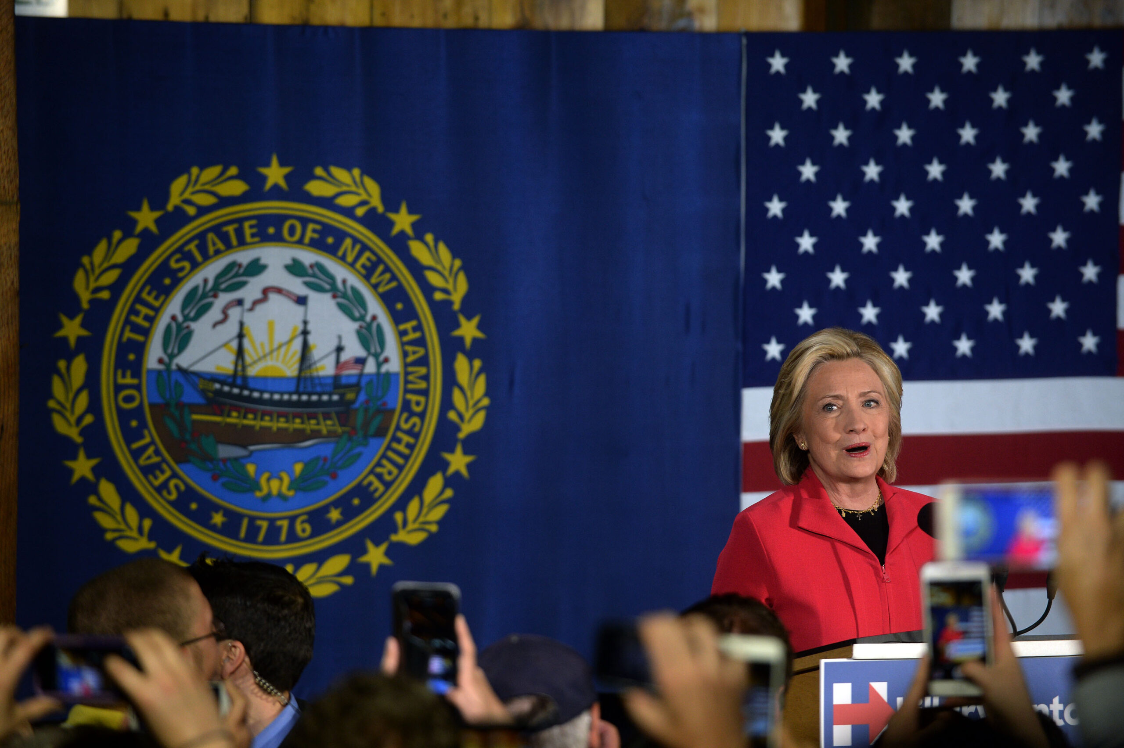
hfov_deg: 11.4
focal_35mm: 180
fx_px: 5617
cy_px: 374
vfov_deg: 7.6
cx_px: 562
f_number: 4.5
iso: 1250
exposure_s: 1/500
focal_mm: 180
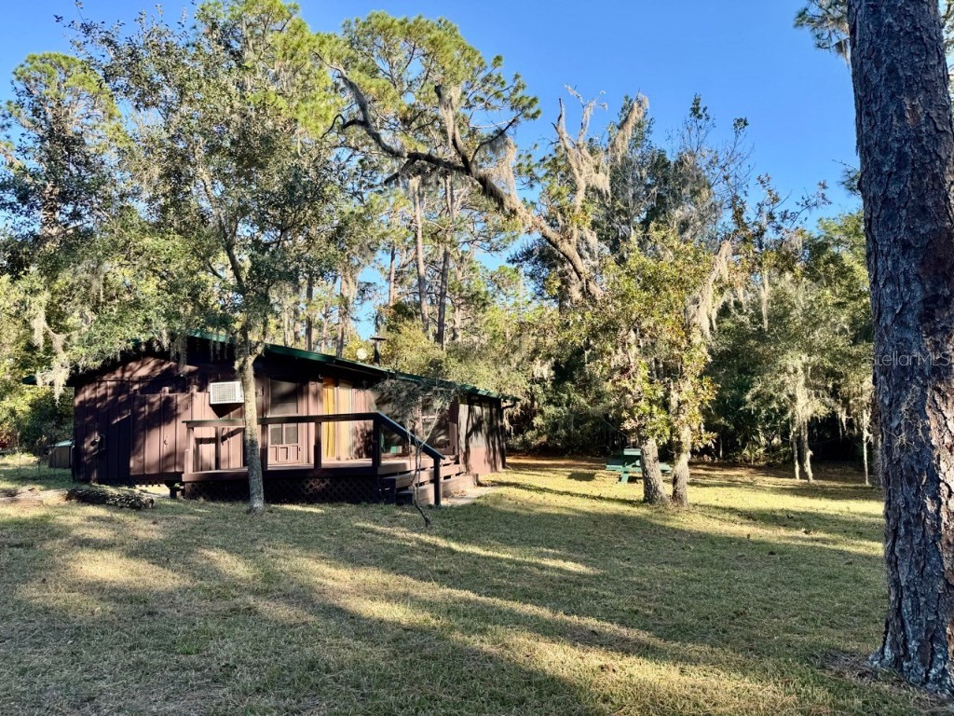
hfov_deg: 71.6
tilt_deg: +7.4
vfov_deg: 56.8
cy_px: 358
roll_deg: +3.3
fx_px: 661
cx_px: 477
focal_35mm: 24
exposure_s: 1/966
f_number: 1.78
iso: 80
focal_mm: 6.76
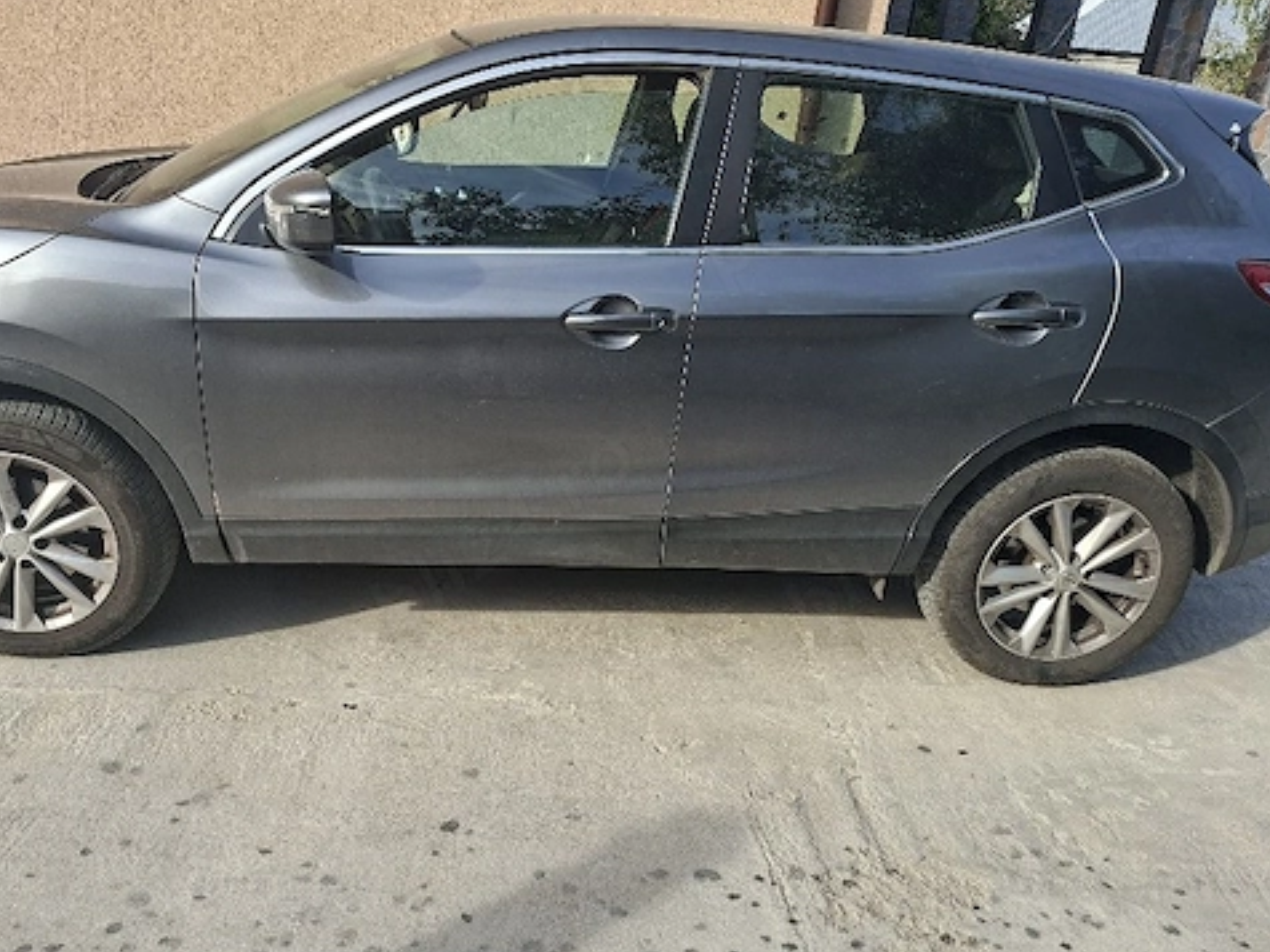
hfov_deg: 61.5
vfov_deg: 47.9
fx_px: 1064
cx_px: 566
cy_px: 579
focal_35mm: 29
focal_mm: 5.54
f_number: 1.8
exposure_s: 1/556
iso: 50
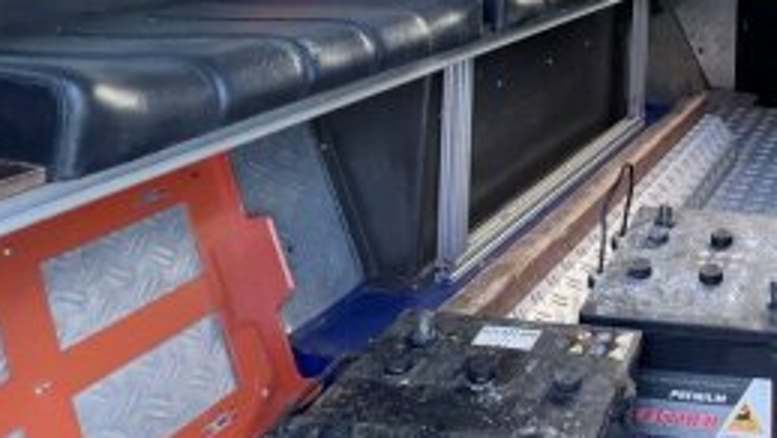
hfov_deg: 48.1
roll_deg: -3.4
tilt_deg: +6.9
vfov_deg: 25.3
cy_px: -222
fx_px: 721
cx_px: 753
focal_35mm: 35
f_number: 1.8
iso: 40
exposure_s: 1/99
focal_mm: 1.57
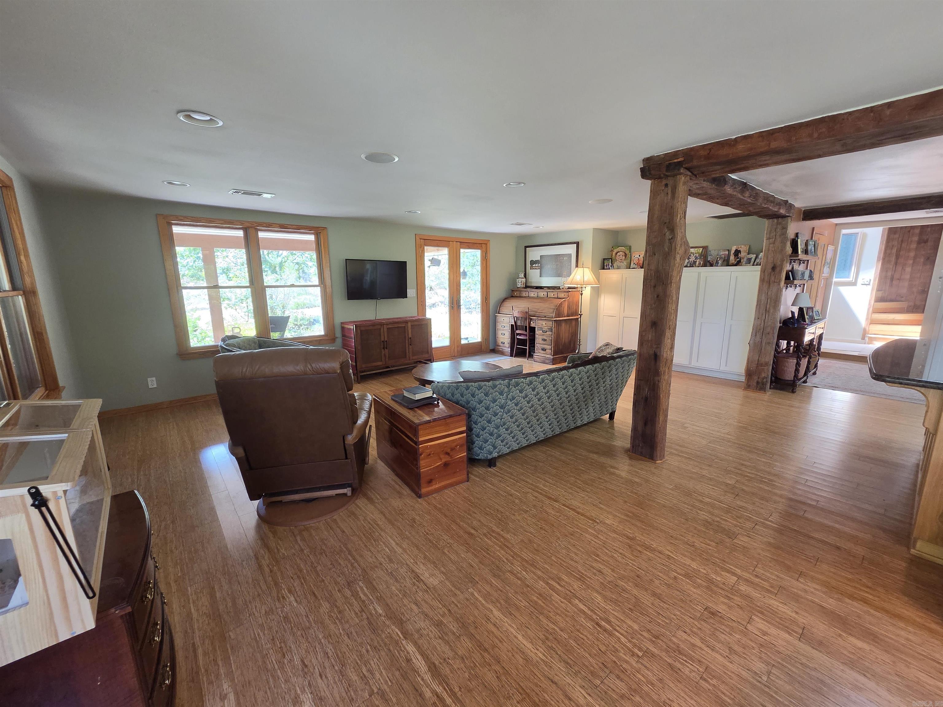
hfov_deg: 106.2
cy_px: 354
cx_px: 472
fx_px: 354
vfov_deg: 89.9
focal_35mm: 13
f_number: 2.2
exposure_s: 1/60
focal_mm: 2.2
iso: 250
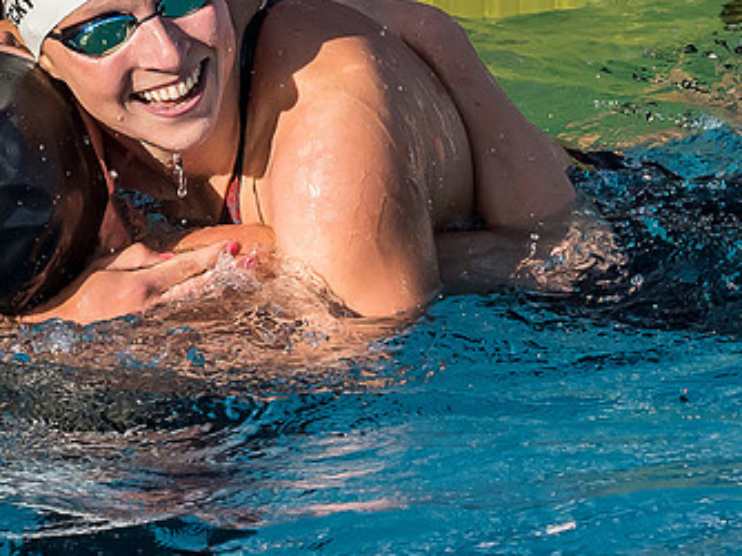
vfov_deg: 2.2
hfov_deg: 3.0
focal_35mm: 663
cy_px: -100
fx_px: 14201
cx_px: 117
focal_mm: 82
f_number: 5.6
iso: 400
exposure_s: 1/1250
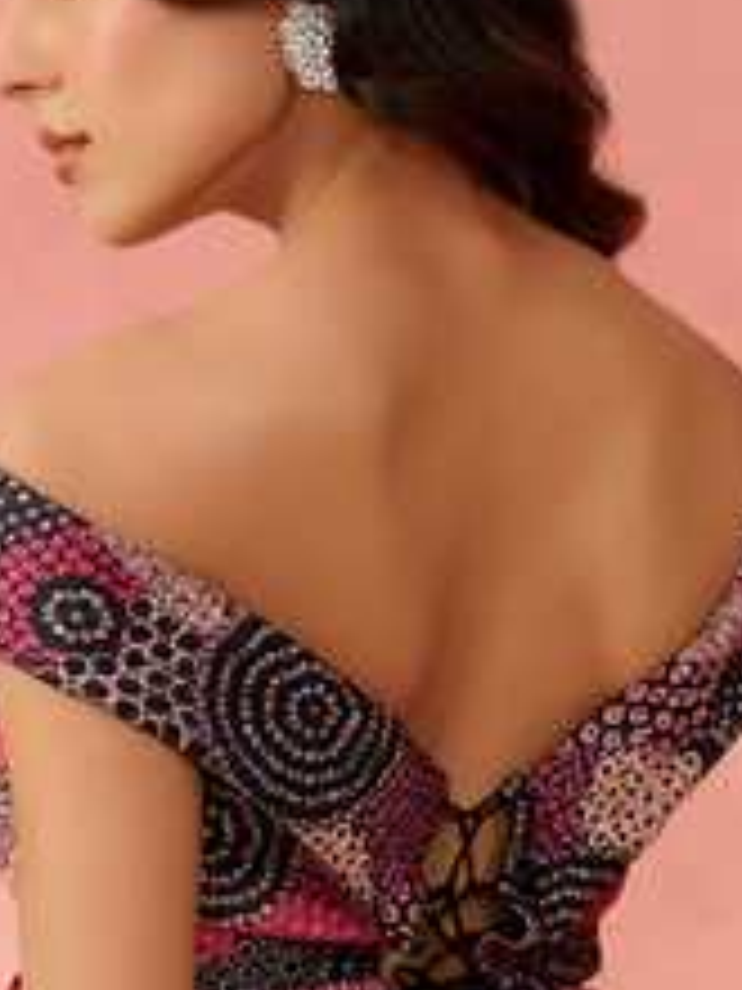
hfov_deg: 8.6
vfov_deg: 11.5
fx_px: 4916
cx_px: 405
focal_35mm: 172
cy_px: 749
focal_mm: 75
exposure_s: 1/160
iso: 250
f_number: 4
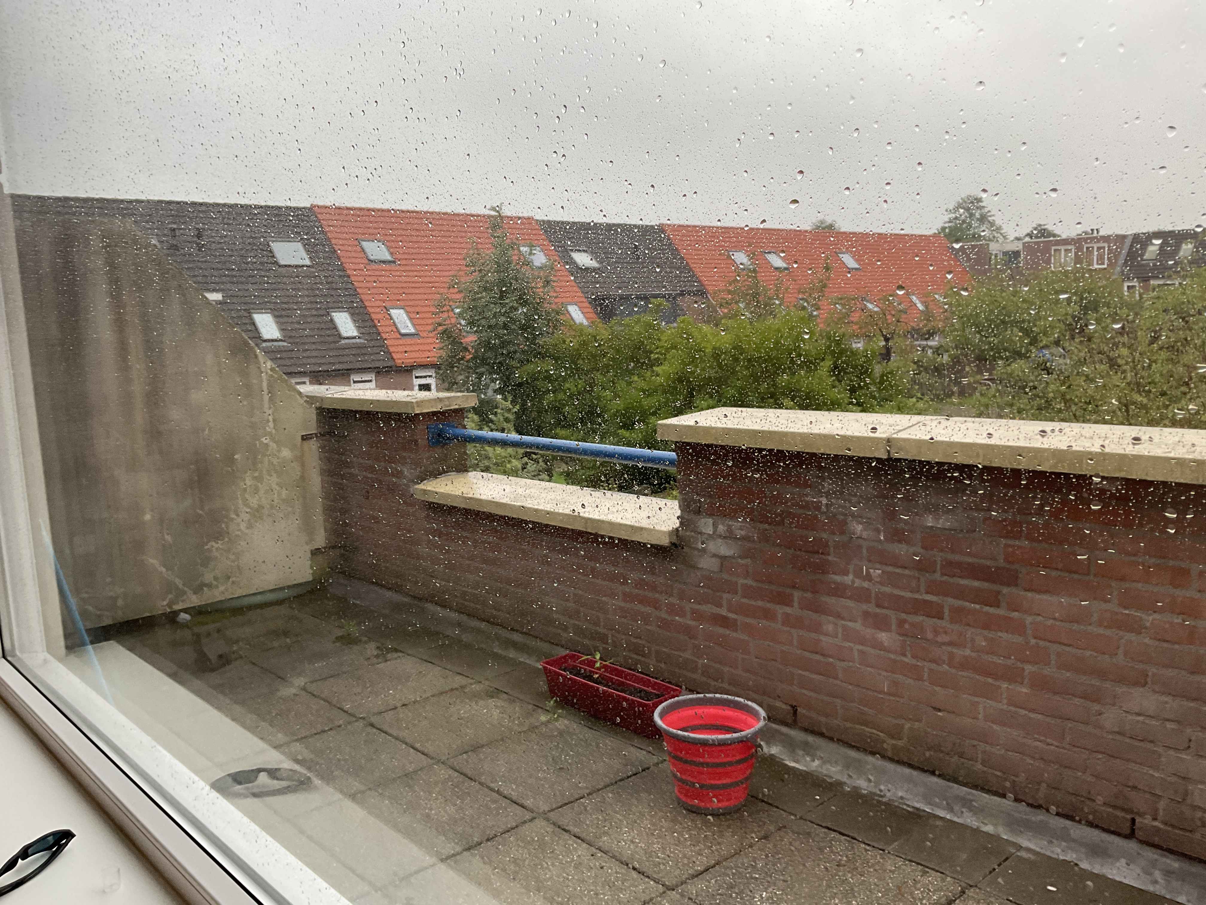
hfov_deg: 61.7
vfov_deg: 48.2
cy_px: 452
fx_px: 1010
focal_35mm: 29
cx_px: 603
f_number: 1.8
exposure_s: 1/100
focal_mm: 3
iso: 64
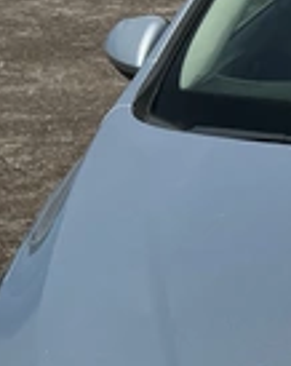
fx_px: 864
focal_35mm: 80
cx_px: 513
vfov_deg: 23.1
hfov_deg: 16.3
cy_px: 345
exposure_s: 1/5263
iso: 25
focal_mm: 3
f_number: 1.8
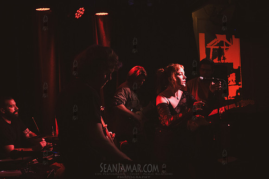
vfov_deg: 35.0
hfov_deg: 50.7
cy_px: 90
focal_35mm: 38
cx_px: 134
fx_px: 284
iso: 10000
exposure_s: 1/400
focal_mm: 38
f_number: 4
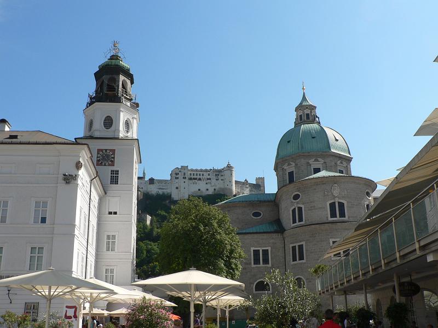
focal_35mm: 36
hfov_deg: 51.4
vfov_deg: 39.7
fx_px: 456
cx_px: 219
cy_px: 164
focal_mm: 6
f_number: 5.6
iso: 80
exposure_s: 1/400
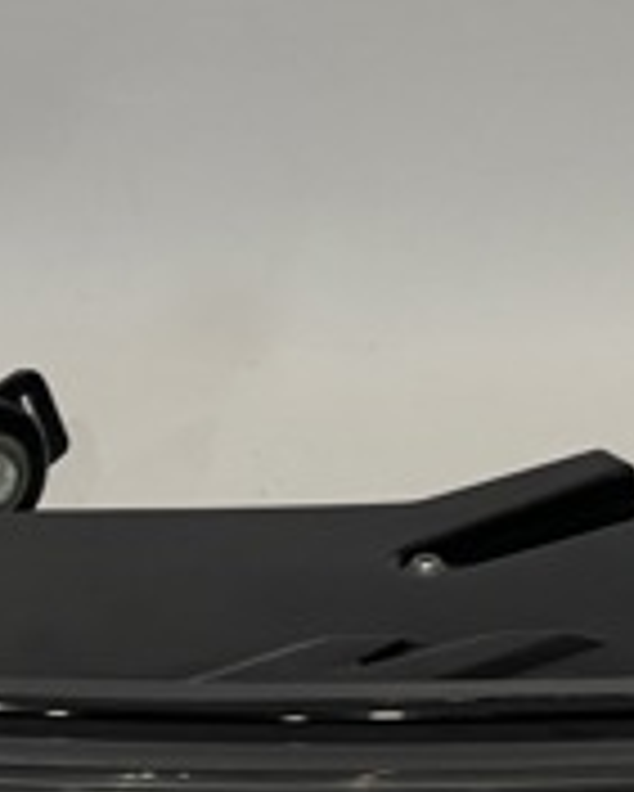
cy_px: 574
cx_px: 405
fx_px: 5320
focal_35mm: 227
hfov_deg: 6.8
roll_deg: +2.8
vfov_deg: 8.5
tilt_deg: -30.9
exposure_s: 1/50
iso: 125
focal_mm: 7.5
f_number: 2.2
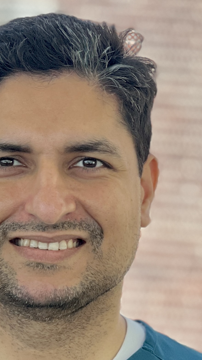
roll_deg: +0.3
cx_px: 57
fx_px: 1124
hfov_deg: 10.3
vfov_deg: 18.1
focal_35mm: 118
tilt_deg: -2.8
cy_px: 208
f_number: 2.8
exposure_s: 1/121
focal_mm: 9
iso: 100
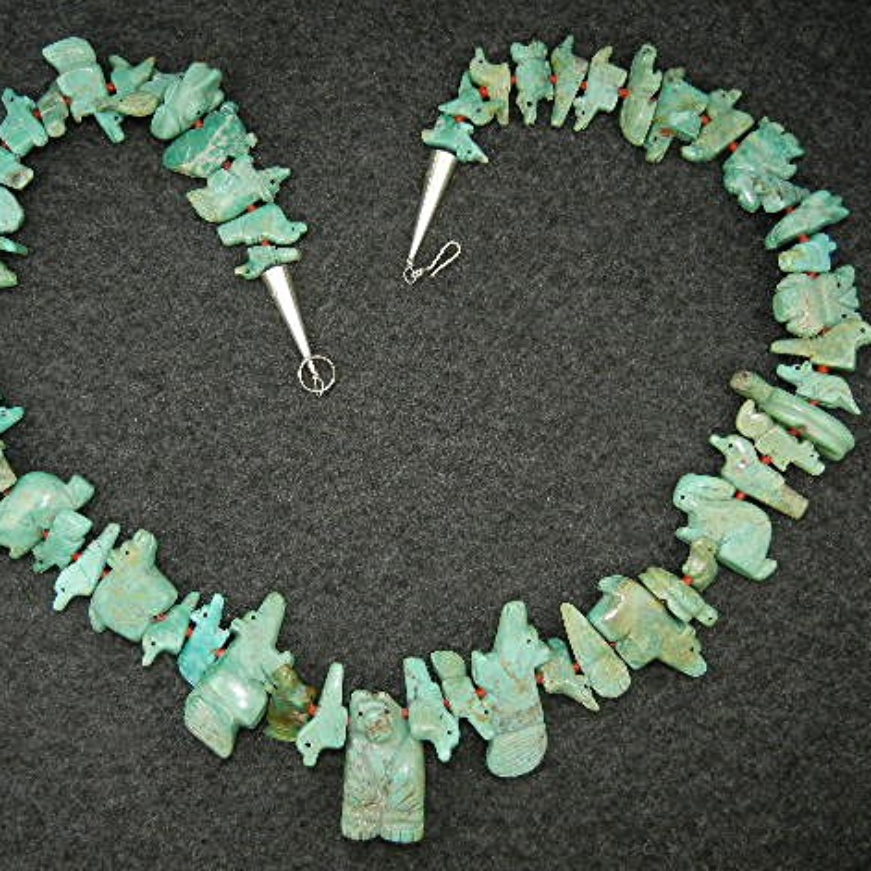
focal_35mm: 36
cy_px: 442
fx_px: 1025
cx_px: 381
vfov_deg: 46.0
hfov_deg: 45.9
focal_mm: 5.4
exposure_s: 1/30
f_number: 3.5
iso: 440
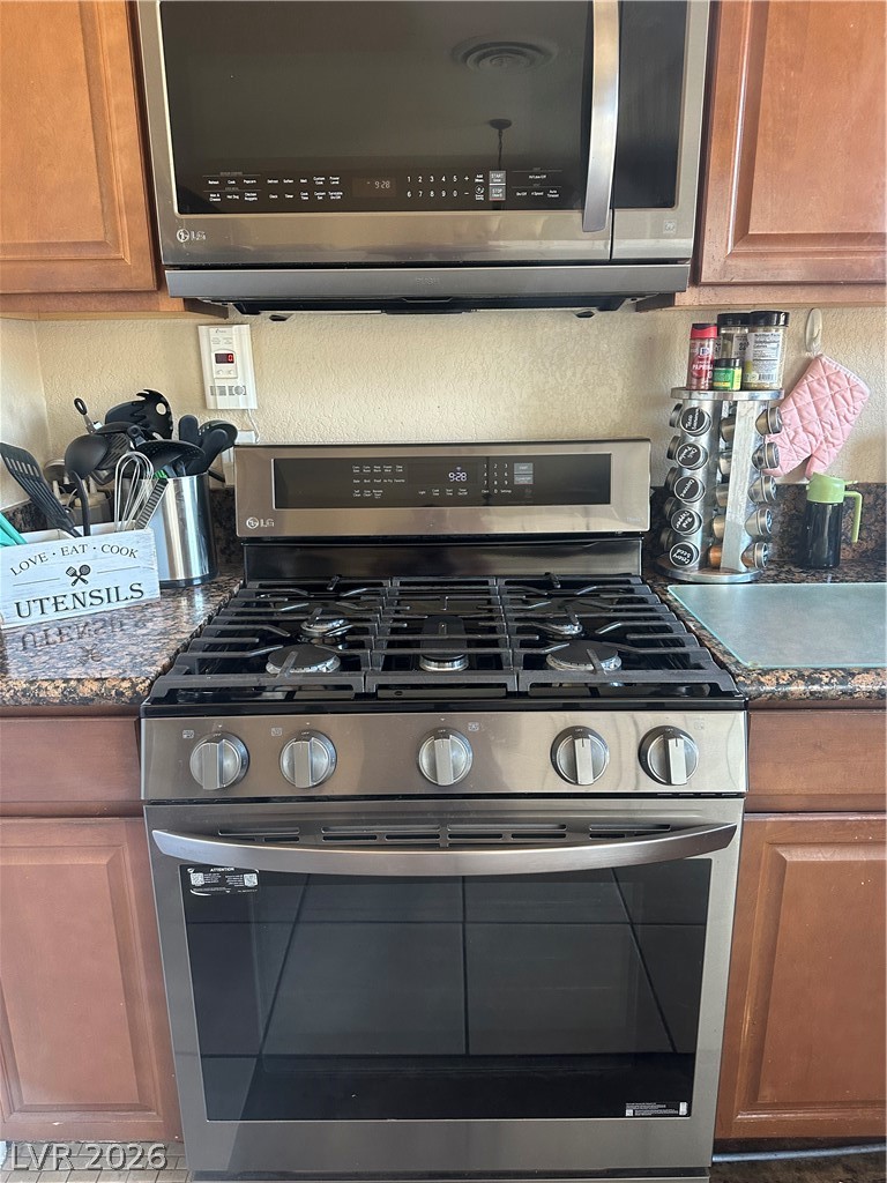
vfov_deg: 71.6
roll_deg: -0.1
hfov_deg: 56.8
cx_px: 444
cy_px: 592
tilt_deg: -14.9
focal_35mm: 24
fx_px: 820
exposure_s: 1/60
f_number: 1.78
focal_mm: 6.86
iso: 320
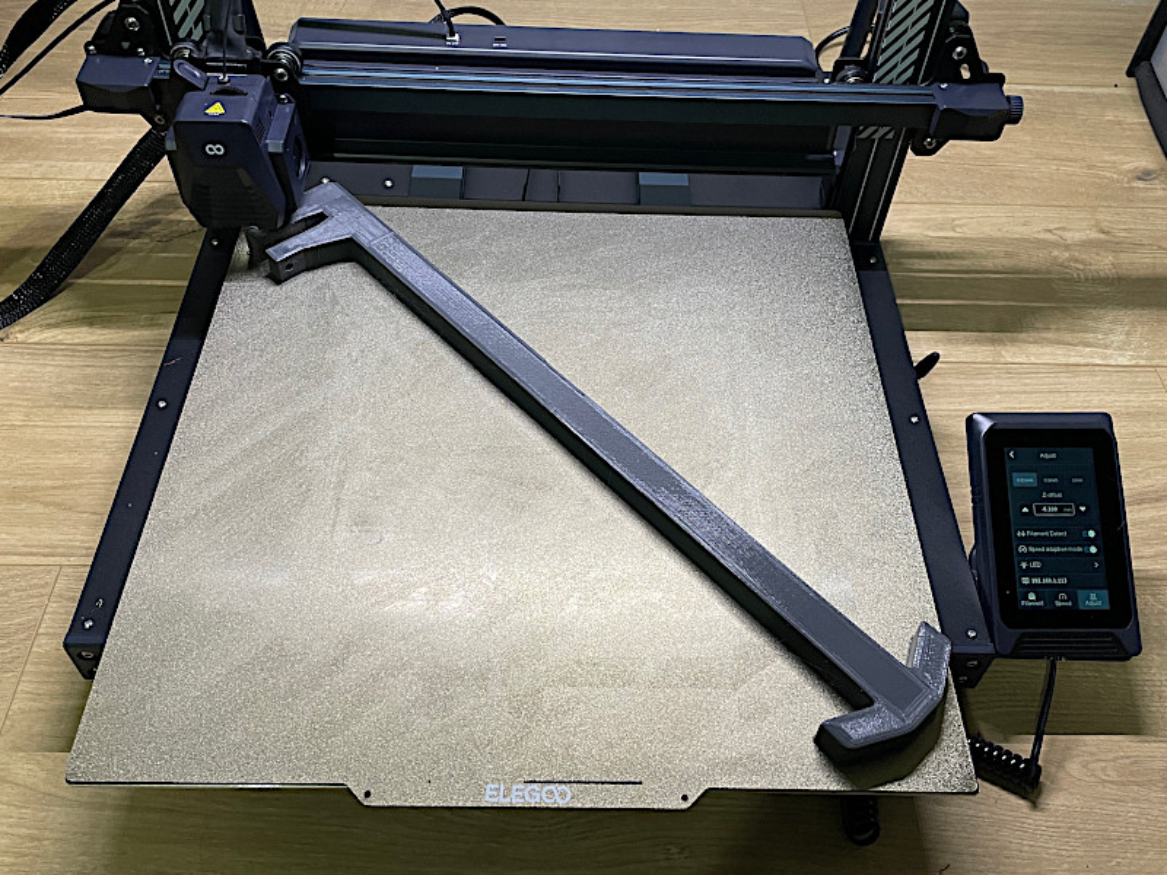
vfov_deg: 53.1
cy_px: 438
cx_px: 584
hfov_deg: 67.3
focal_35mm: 26
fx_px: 877
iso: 160
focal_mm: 4.2
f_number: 1.6
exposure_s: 1/60
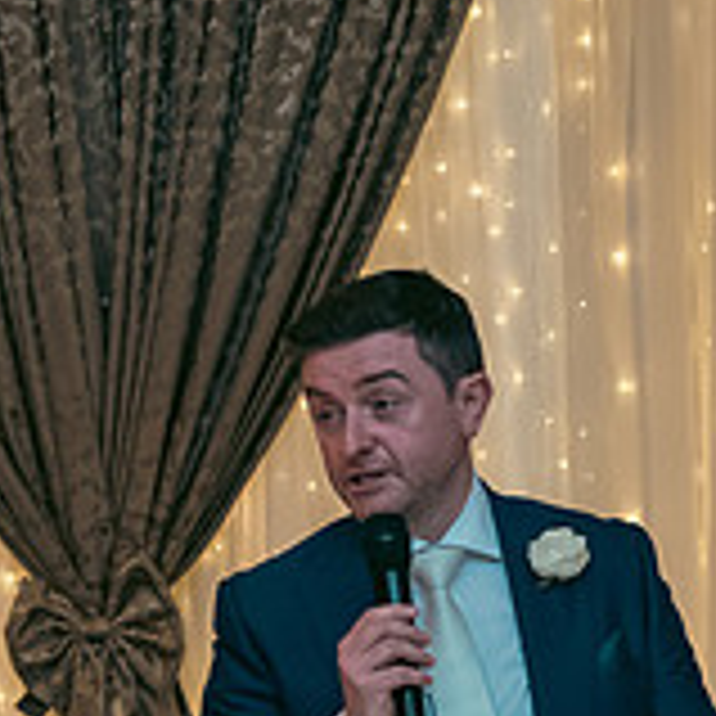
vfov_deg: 13.9
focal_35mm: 124
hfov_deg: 13.8
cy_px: 691
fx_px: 2902
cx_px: 743
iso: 800
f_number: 3.5
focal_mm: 40
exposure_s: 1/160
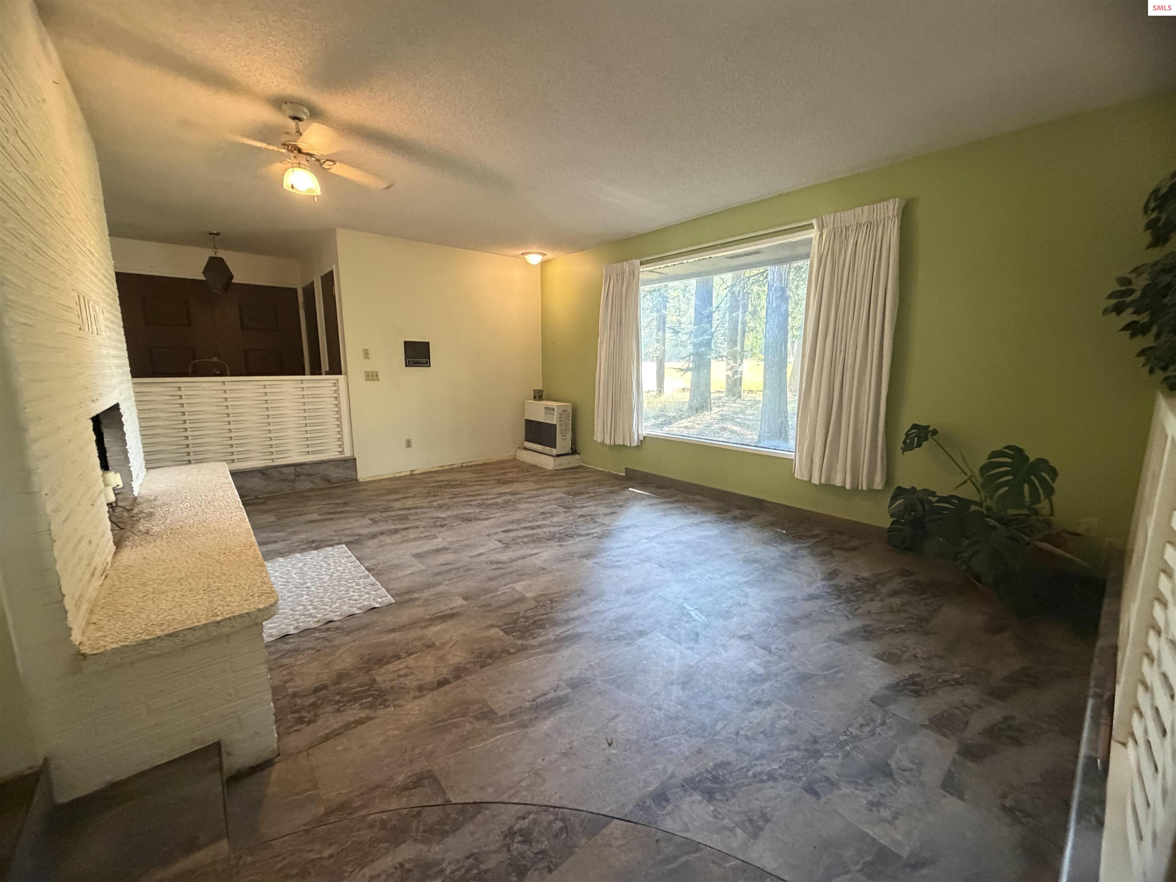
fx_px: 476
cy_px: 441
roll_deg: +0.3
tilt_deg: -9.9
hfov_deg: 102.1
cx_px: 588
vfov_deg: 85.7
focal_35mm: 14
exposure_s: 1/60
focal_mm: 2.22
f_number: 2.2
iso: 640
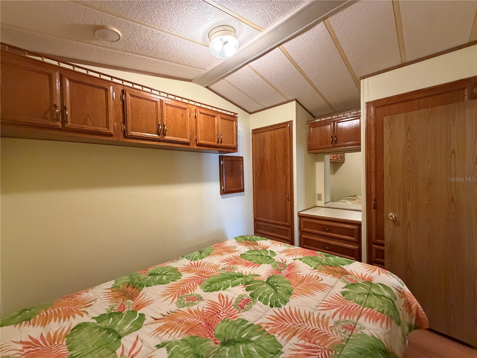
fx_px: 193
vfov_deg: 85.7
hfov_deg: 102.1
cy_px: 179
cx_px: 238
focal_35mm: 14
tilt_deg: -1.6
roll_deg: +1.6
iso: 640
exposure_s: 1/60
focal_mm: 2.22
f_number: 2.2
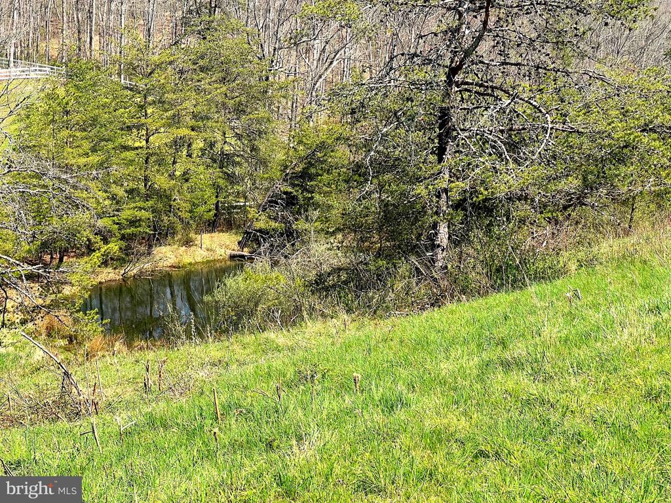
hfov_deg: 25.3
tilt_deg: -7.4
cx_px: 336
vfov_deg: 19.1
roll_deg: +0.4
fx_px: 1493
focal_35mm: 77
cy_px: 252
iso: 32
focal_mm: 9
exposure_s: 1/385
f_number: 2.8
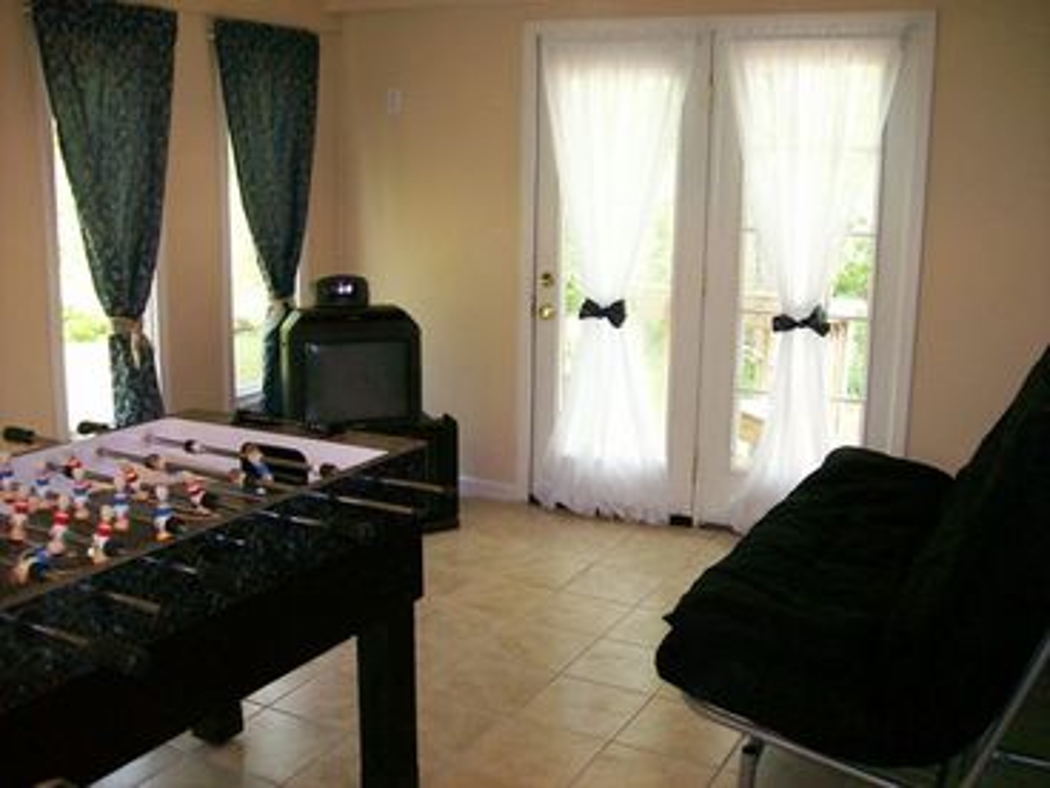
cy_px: 394
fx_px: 1092
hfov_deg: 51.4
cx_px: 525
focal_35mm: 36
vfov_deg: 39.7
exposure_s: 1/64
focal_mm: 6
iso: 140
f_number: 2.7
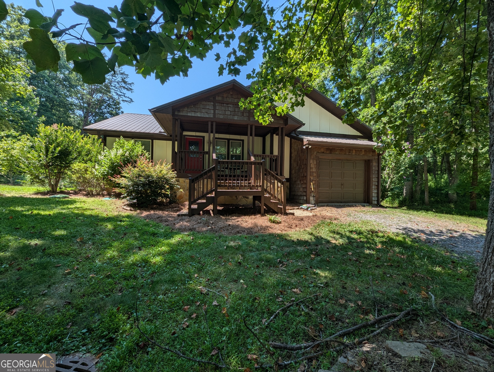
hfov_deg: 106.1
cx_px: 247
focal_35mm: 13
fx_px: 186
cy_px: 186
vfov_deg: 90.1
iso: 40
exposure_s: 1/951
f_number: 2.2
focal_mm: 1.95
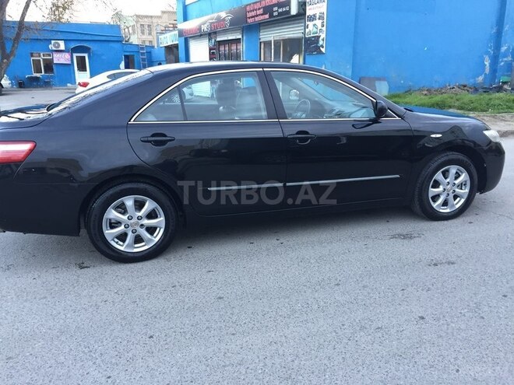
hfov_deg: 61.7
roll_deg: +1.6
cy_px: 192
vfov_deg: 48.2
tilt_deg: -16.7
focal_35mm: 29
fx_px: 431
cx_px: 257
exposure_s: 1/33
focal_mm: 4.15
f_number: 2.2
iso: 50
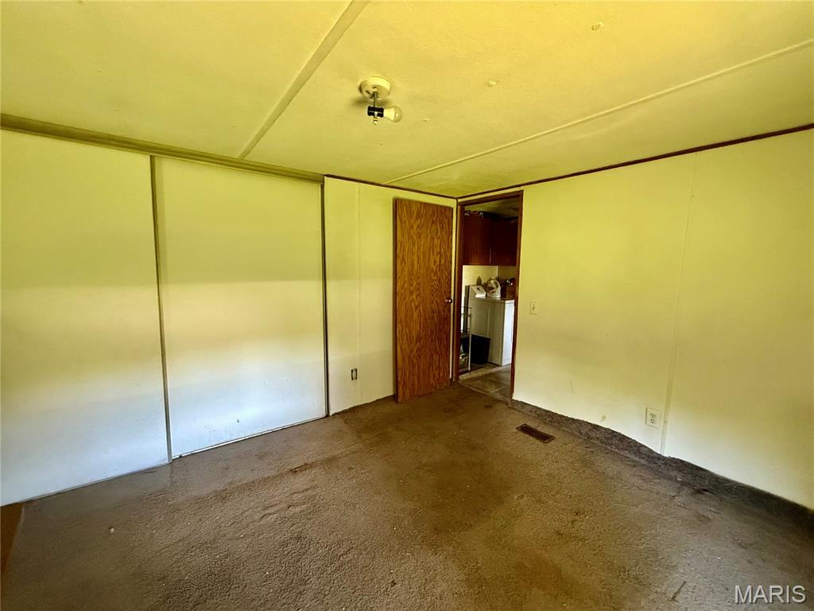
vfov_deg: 85.7
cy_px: 306
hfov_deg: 102.1
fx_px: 329
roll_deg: -1.6
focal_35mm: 14
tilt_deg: -5.3
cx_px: 407
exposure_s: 1/60
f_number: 2.2
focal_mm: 2.22
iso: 640
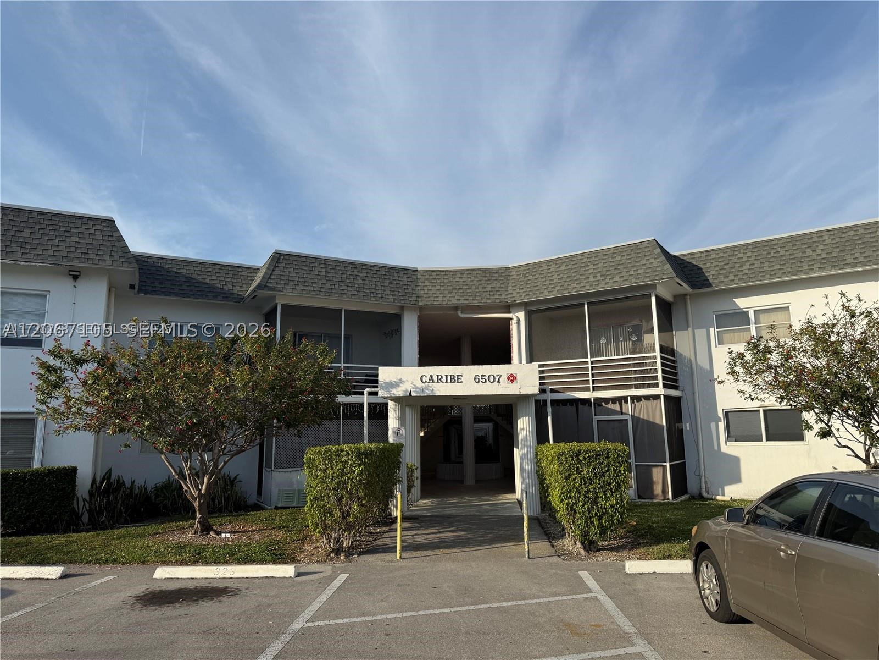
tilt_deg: +10.4
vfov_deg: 56.8
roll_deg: +0.3
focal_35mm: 24
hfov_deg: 71.6
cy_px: 330
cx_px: 440
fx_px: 609
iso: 80
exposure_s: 1/5319
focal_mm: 6.76
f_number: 1.78
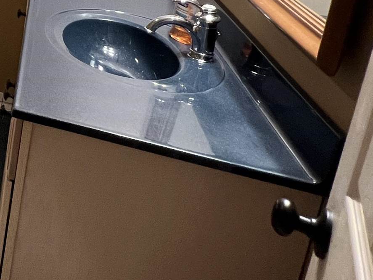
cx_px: -161
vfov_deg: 27.5
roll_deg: -2.6
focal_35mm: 45
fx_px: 485
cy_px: -71
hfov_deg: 29.4
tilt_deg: -13.0
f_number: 1.8
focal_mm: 1.57
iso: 320
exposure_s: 1/60
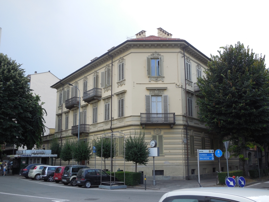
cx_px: 134
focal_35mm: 40
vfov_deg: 36.0
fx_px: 311
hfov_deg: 46.8
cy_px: 101
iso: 125
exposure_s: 1/400
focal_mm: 7.1
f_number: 3.6
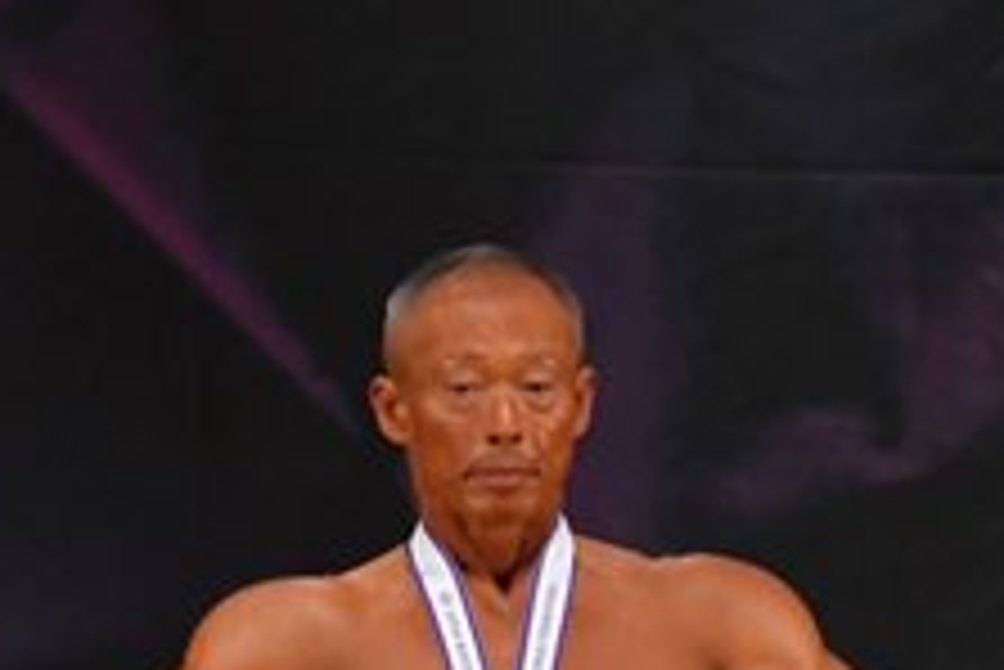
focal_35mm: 937
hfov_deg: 2.2
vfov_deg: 1.5
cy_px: 1124
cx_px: 556
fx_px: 26148
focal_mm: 180
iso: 4000
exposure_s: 1/400
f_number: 5.6
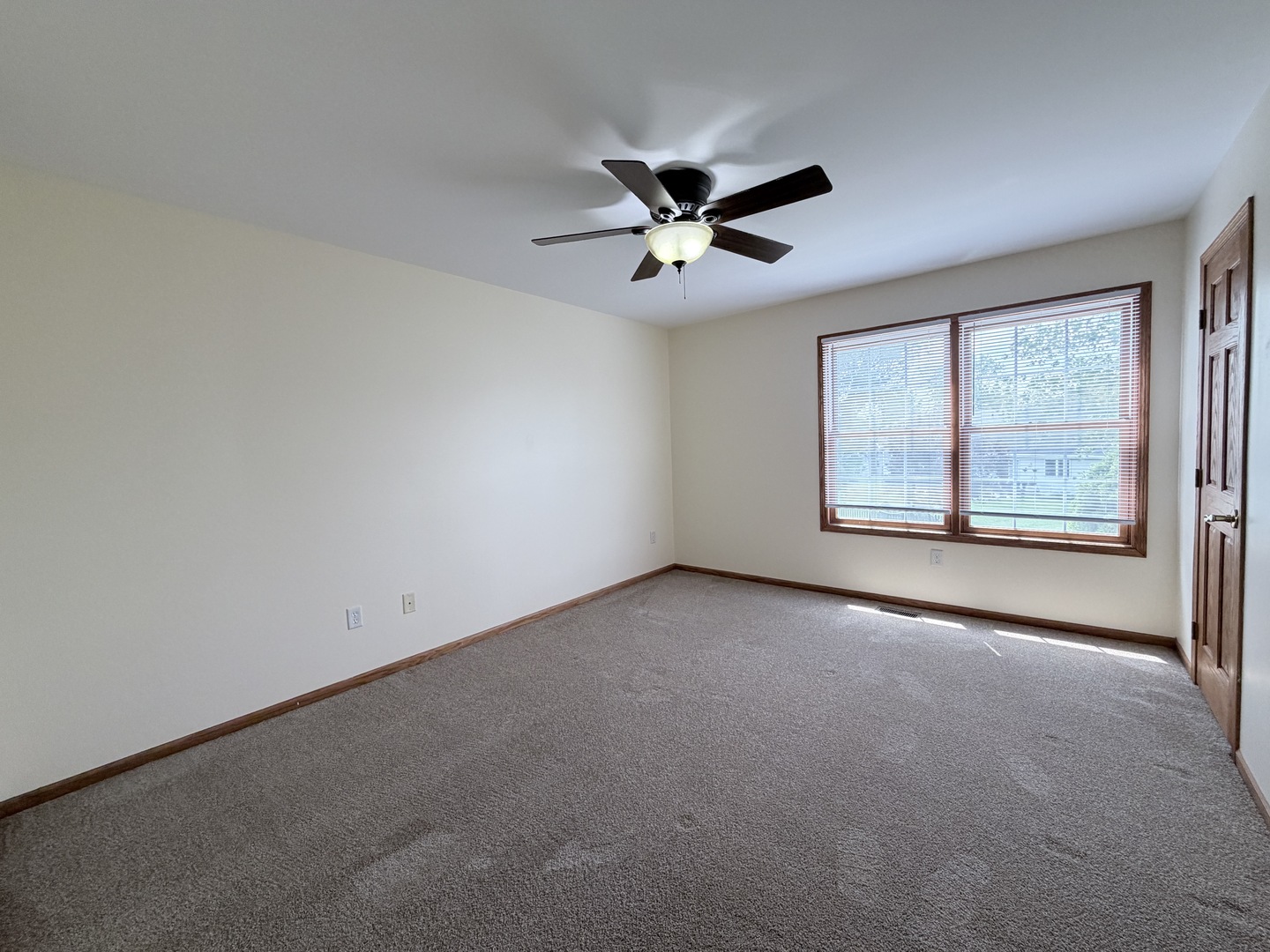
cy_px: 476
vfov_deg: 85.7
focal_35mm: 14
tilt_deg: -3.8
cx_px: 635
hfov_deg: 102.1
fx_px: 514
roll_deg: +2.2
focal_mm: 2.22
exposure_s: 1/120
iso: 160
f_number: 2.2
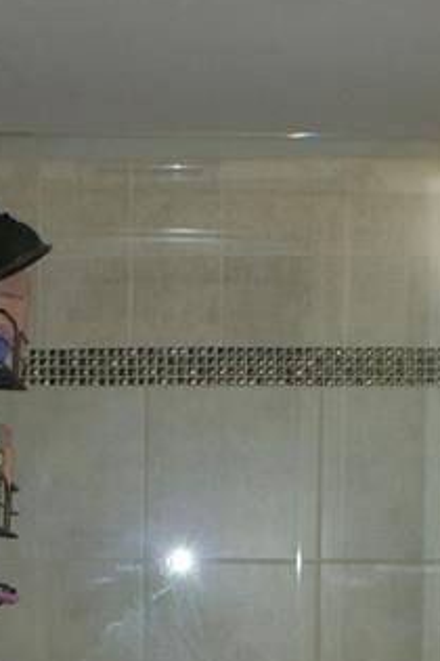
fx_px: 1742
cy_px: 760
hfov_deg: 14.4
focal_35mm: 95
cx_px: 119
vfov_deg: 20.3
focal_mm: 26
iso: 400
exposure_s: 1/60
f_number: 5.6
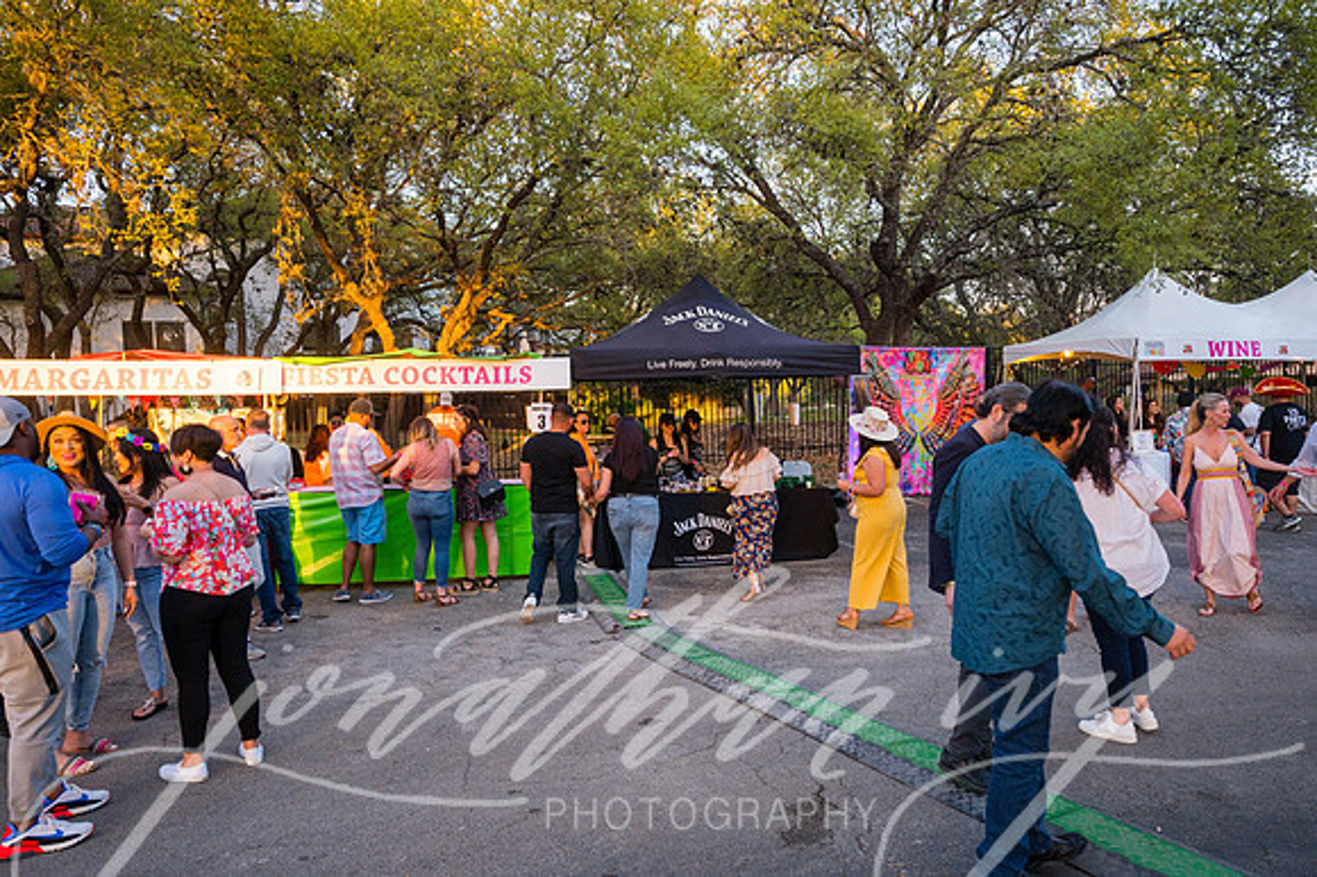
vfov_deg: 53.1
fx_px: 877
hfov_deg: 73.8
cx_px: 658
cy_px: 438
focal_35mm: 24
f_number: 4
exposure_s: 1/1000
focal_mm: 24
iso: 1600
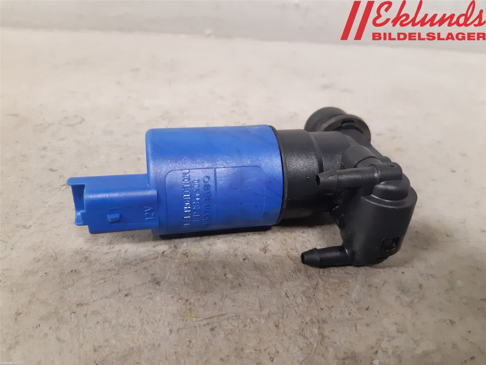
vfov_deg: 53.1
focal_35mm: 26
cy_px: 182
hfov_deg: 67.3
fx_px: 365
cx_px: 243
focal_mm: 3.93
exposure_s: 1/33
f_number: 1.7
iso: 250
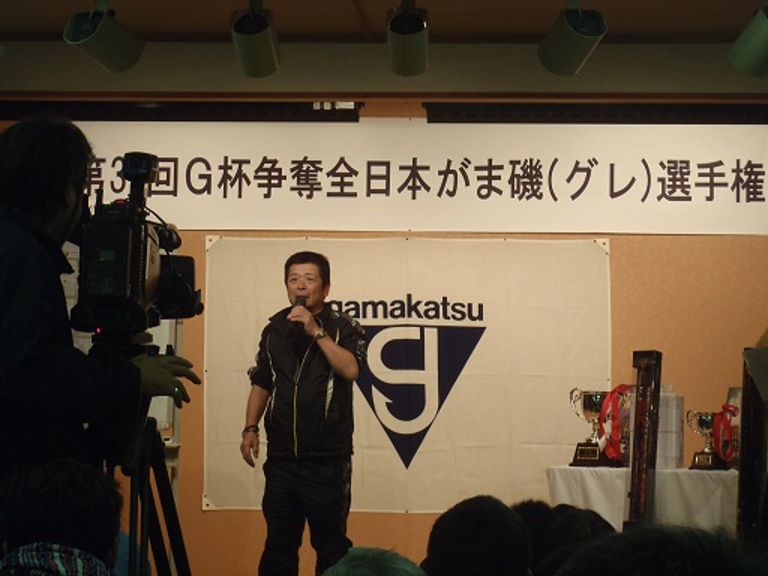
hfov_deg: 19.3
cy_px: 288
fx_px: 2263
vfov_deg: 14.5
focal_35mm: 102
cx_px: 384
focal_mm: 18.2
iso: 200
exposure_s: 1/25
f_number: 5.1
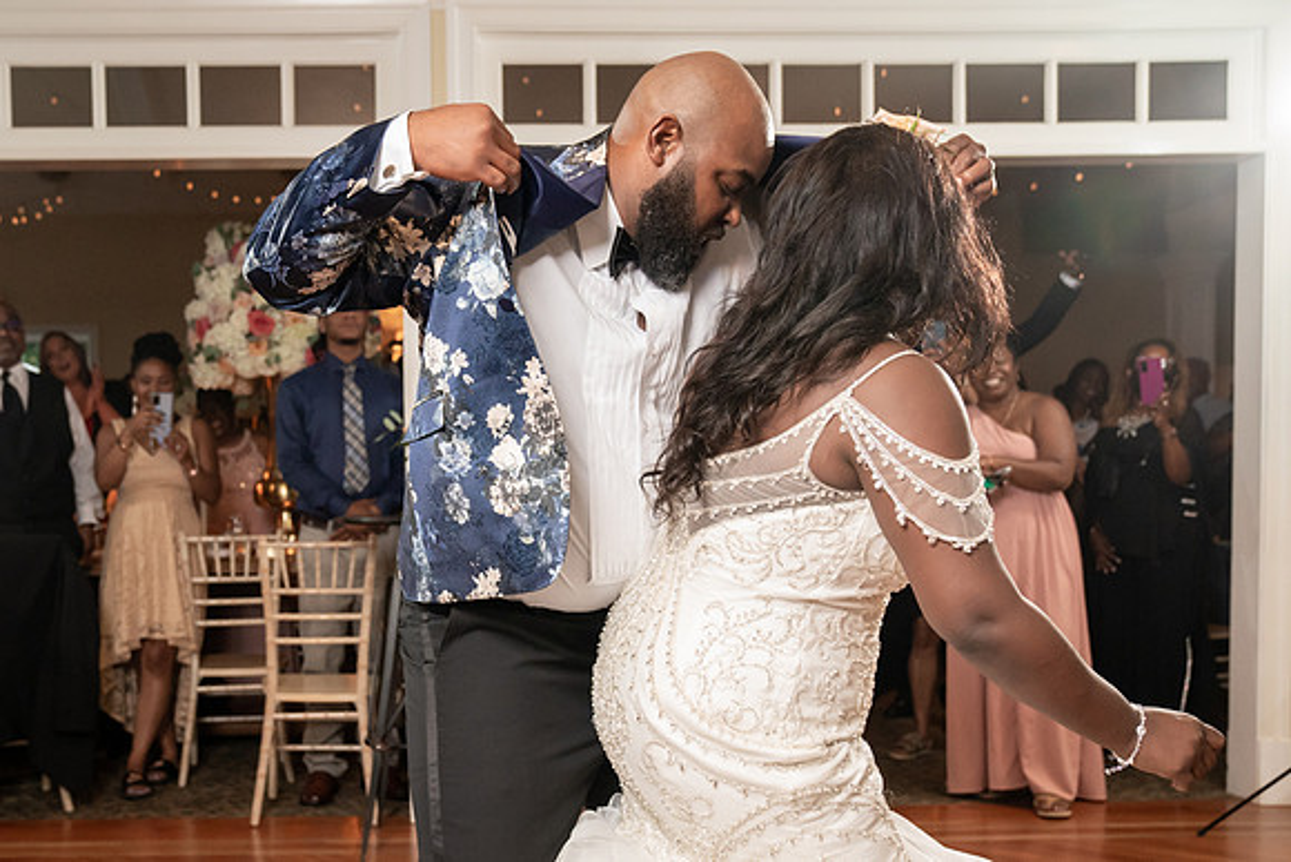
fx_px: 1509
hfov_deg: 45.9
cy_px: 535
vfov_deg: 31.7
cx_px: 479
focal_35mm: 42
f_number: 4
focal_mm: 31
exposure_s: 1/200
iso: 4000
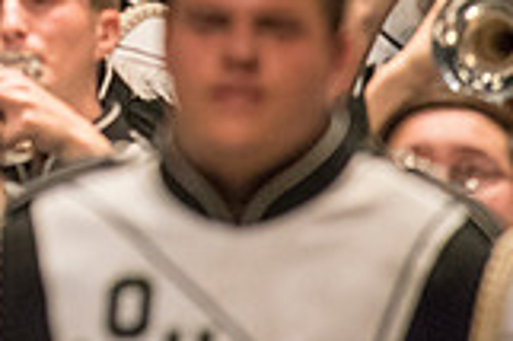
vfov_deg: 0.6
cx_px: -194
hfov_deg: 1.0
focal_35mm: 2164
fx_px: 30805
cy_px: -253
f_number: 5.6
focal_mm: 600
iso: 4000
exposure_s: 1/320
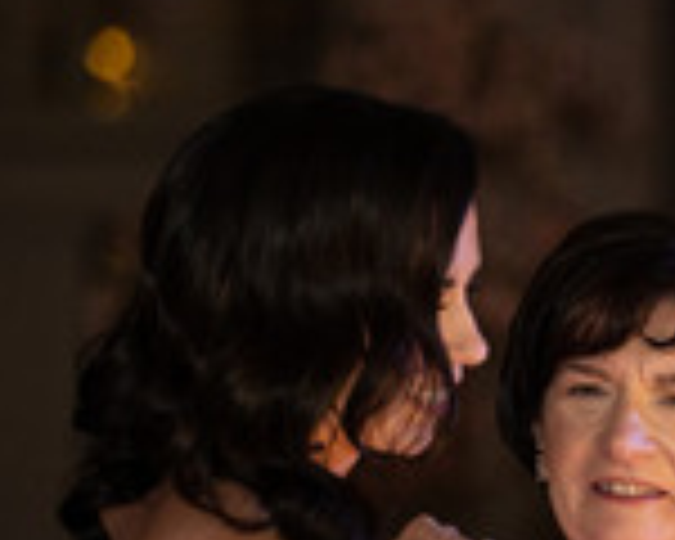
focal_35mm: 446
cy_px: 622
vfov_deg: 3.5
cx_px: 853
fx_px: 8910
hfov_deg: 4.3
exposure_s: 1/250
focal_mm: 135
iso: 640
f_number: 2.8
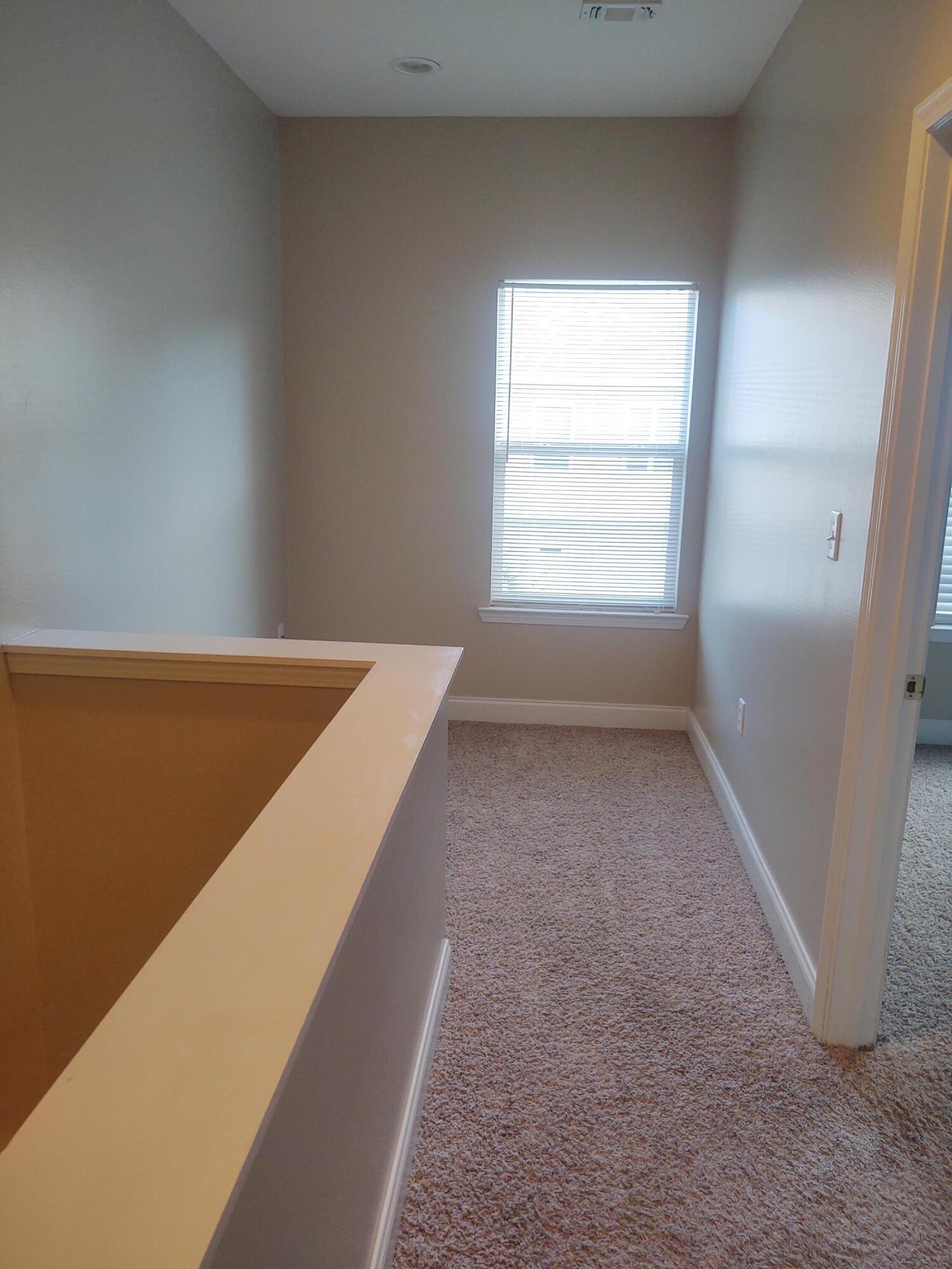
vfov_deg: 65.3
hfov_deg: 51.4
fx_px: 990
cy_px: 634
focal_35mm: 27
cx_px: 476
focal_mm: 4.75
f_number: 1.7
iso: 134
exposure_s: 1/60
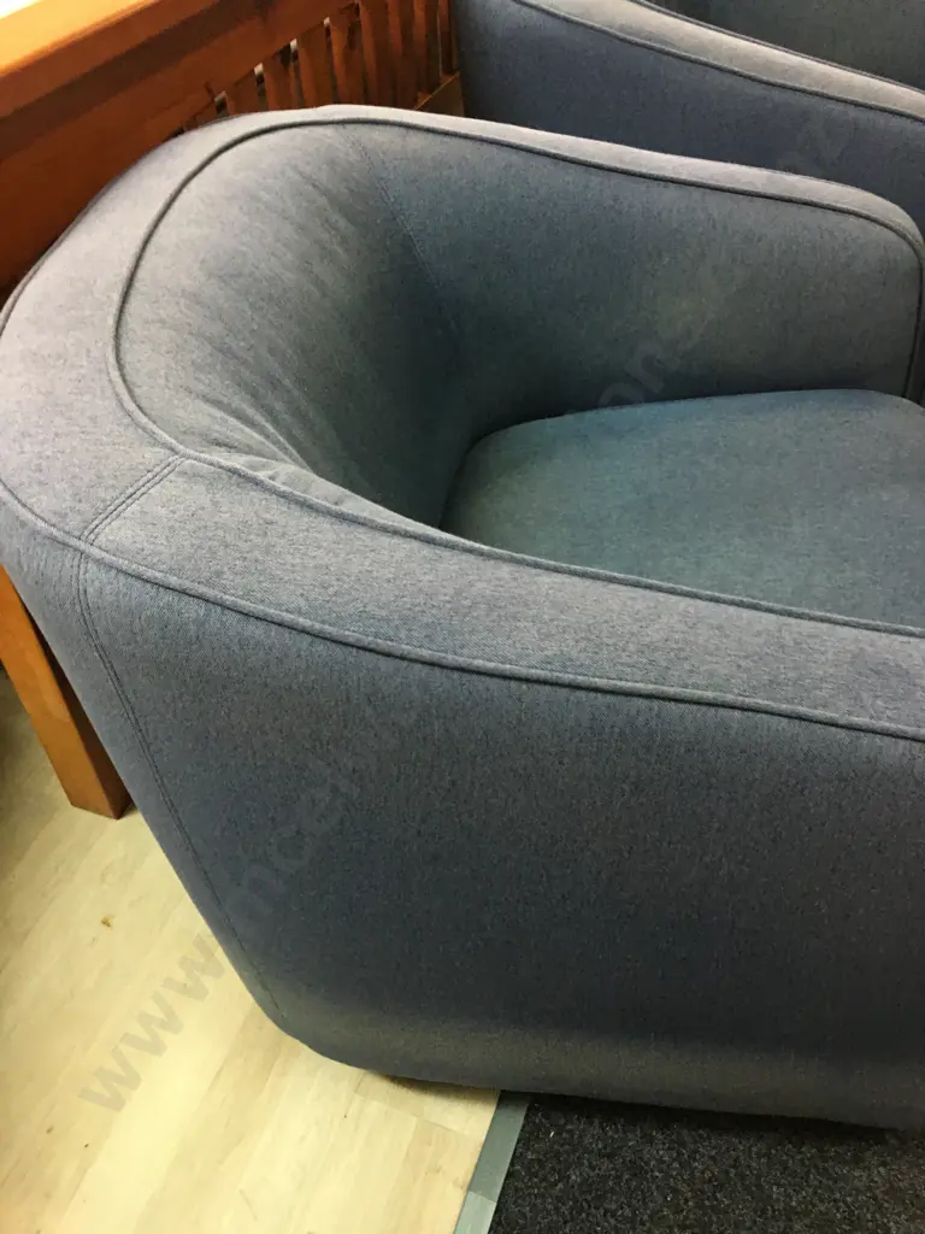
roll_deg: -0.4
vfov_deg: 61.7
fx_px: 1033
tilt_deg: -43.3
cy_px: 617
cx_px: 462
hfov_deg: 48.2
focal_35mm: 29
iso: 80
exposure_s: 1/10
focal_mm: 4.15
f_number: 2.2
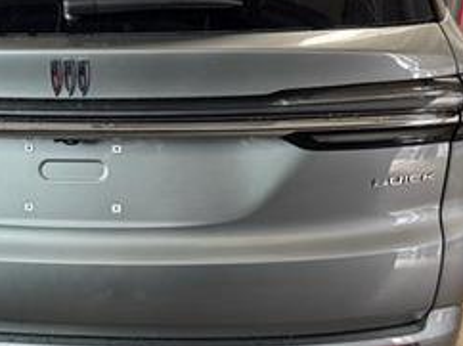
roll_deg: +0.9
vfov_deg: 29.0
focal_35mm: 50
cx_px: 77
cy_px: 157
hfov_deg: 36.6
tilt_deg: -19.9
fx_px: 668
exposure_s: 1/60
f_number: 1.78
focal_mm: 6.76
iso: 160
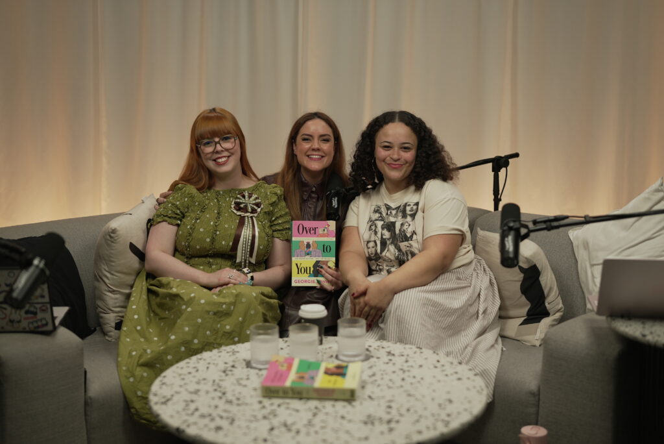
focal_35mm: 50
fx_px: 923
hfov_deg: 39.6
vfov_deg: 27.0
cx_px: 332
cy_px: 222
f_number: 1.8
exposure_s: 1/250
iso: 400
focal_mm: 50
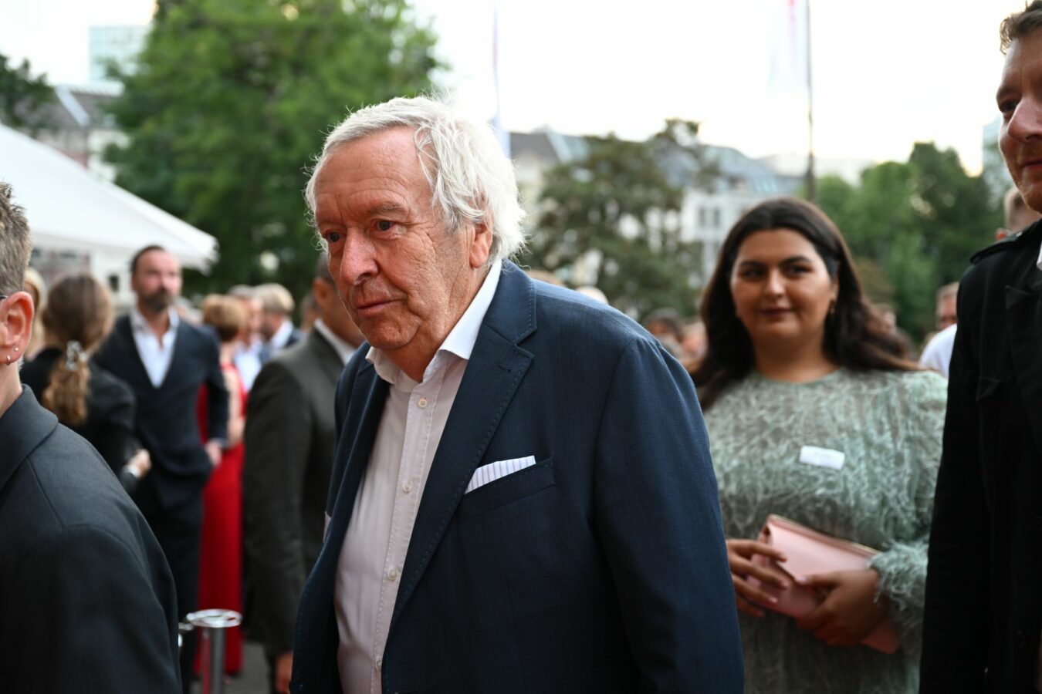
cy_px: 347
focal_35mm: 42
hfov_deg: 46.4
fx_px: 1216
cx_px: 521
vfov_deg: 31.9
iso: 1250
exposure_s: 1/250
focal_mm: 42
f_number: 3.2
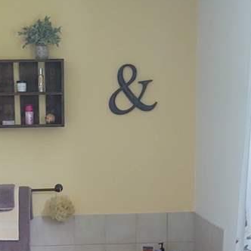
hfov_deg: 18.8
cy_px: 298
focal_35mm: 92
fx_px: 755
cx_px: 69
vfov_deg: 18.0
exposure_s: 1/50
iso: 179
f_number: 1.7
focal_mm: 4.75
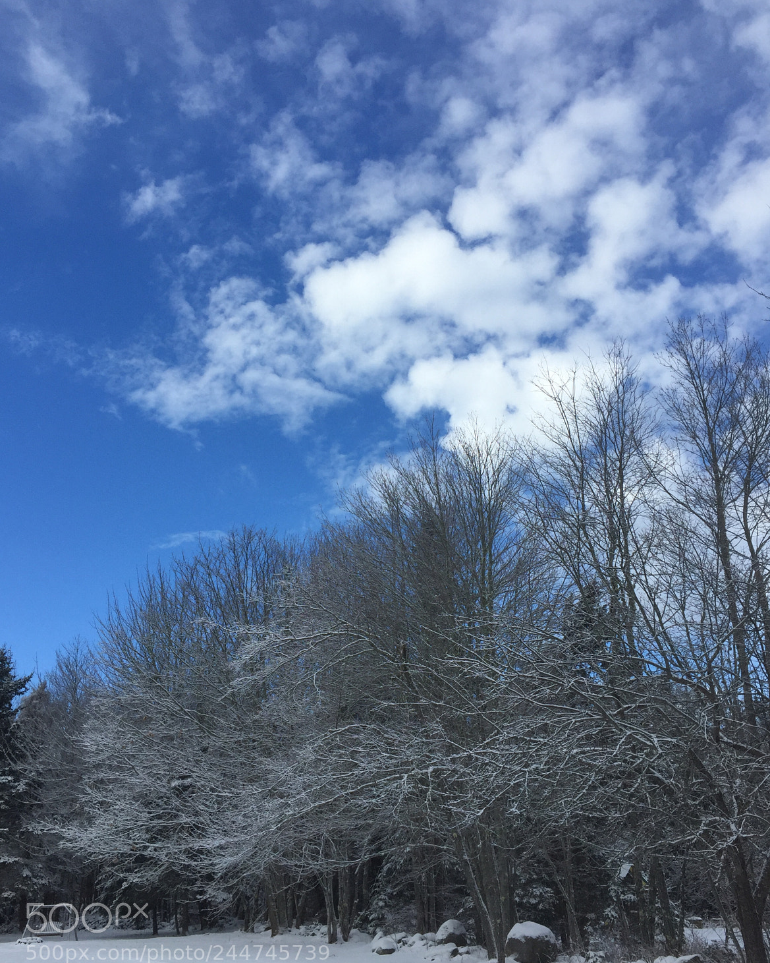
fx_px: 883
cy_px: 477
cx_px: 380
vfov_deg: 57.2
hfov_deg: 47.1
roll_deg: +1.4
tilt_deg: +23.3
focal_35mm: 31
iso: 32
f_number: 2.2
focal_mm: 4.15
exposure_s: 1/1980
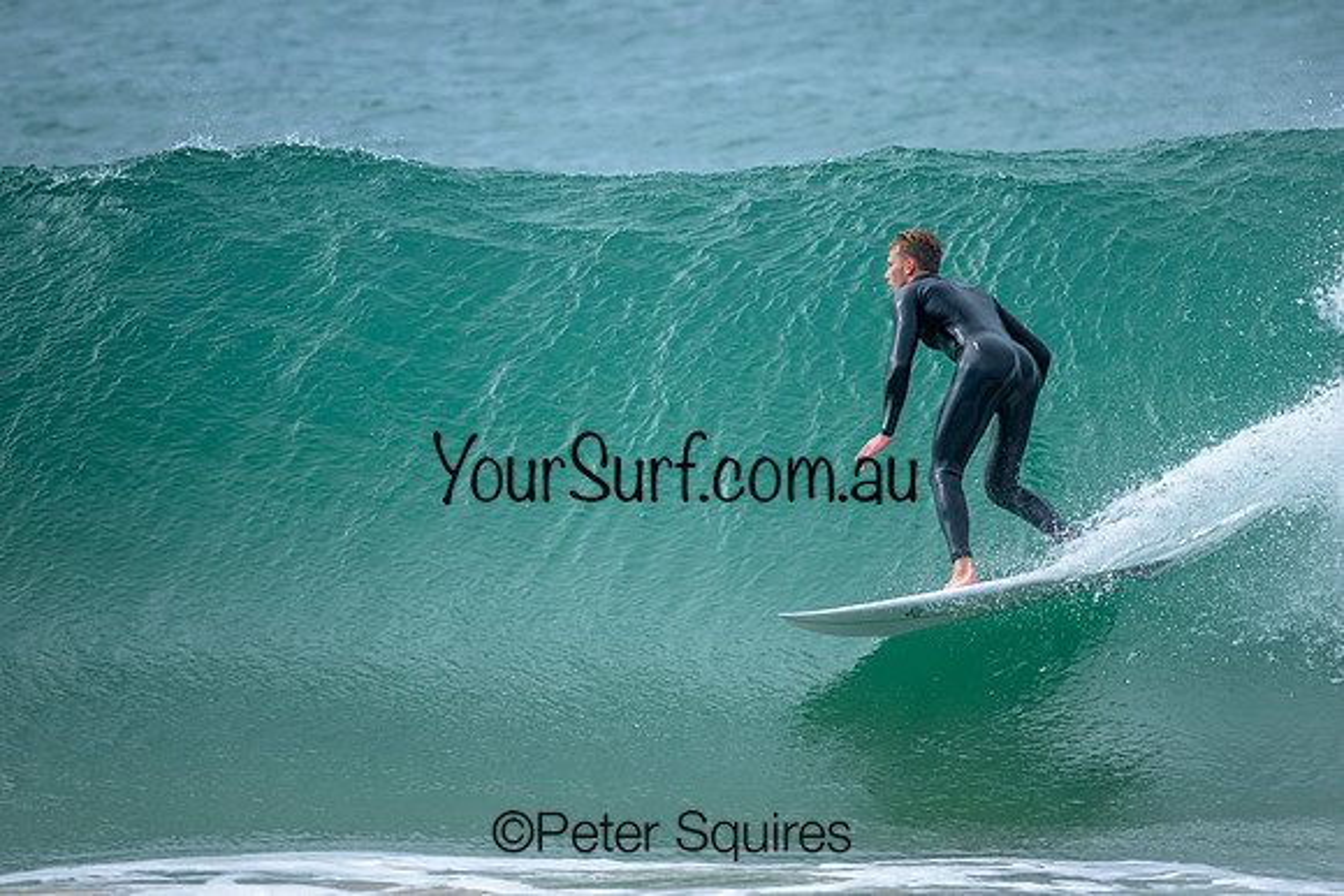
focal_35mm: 926
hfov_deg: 2.2
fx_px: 34587
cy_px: 377
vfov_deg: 1.5
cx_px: 778
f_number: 6.3
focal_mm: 800
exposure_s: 1/2000
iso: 400
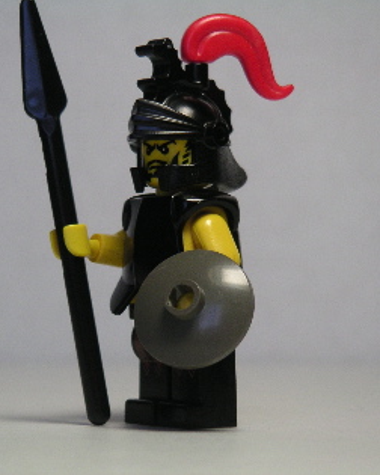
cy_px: 237
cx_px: 146
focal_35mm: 146
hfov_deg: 10.6
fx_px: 2052
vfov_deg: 13.2
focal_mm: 17.1
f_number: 3.6
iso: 80
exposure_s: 1/111
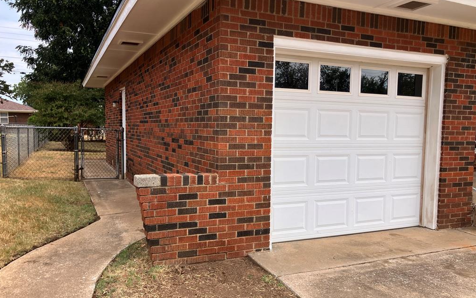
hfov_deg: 62.9
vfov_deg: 41.8
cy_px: 162
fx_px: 389
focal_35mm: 30
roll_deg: -0.5
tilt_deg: -3.7
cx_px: 238
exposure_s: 1/852
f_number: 1.8
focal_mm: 3.99
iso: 32
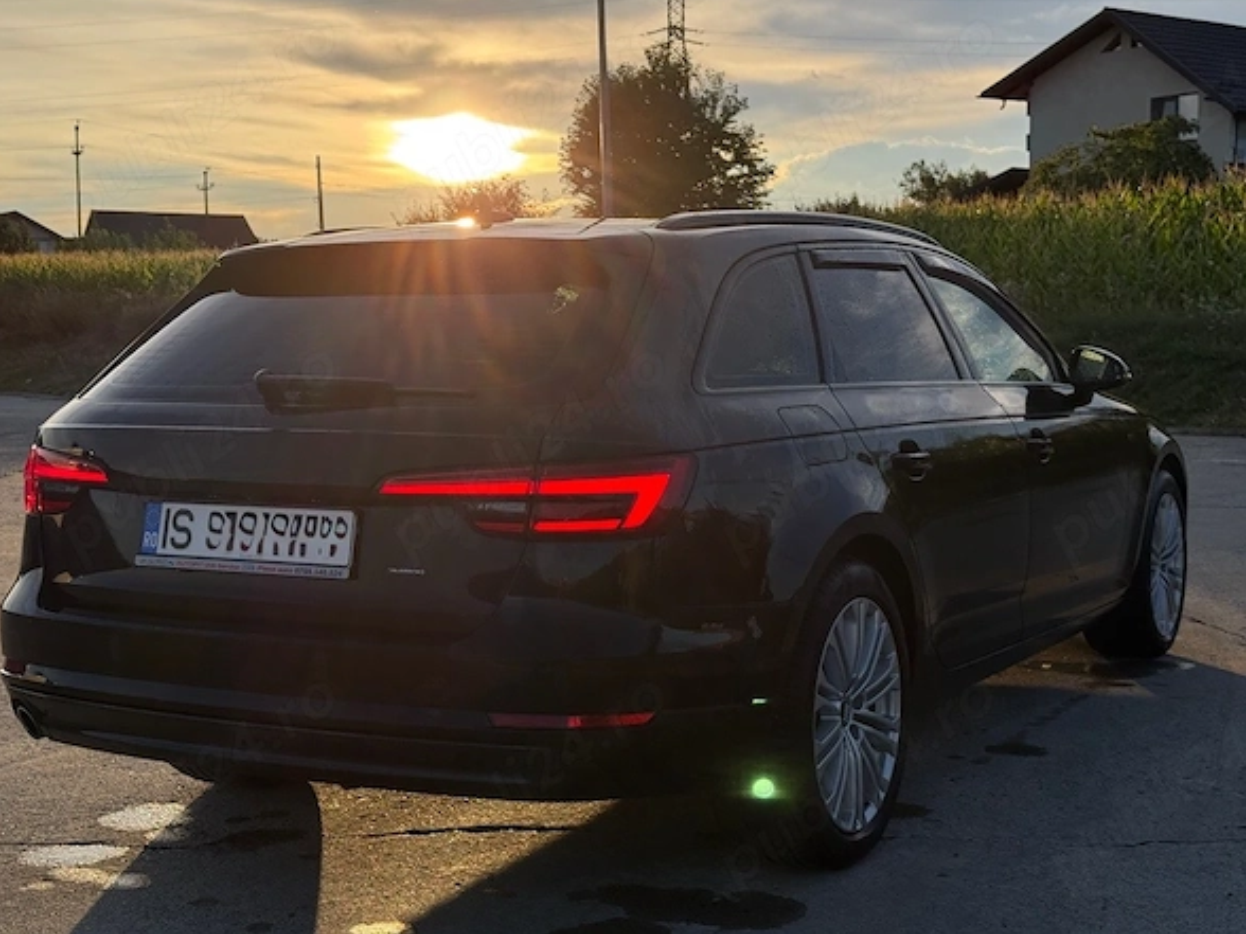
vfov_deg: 29.7
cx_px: 612
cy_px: 462
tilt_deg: -3.5
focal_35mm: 49
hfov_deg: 38.9
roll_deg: +2.1
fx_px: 1764
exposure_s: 1/1795
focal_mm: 6.76
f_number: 1.78
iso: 100
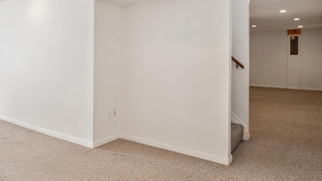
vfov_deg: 41.0
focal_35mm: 28
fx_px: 239
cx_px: 66
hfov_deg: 62.4
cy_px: 62
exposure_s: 1/4
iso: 200
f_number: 9
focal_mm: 15
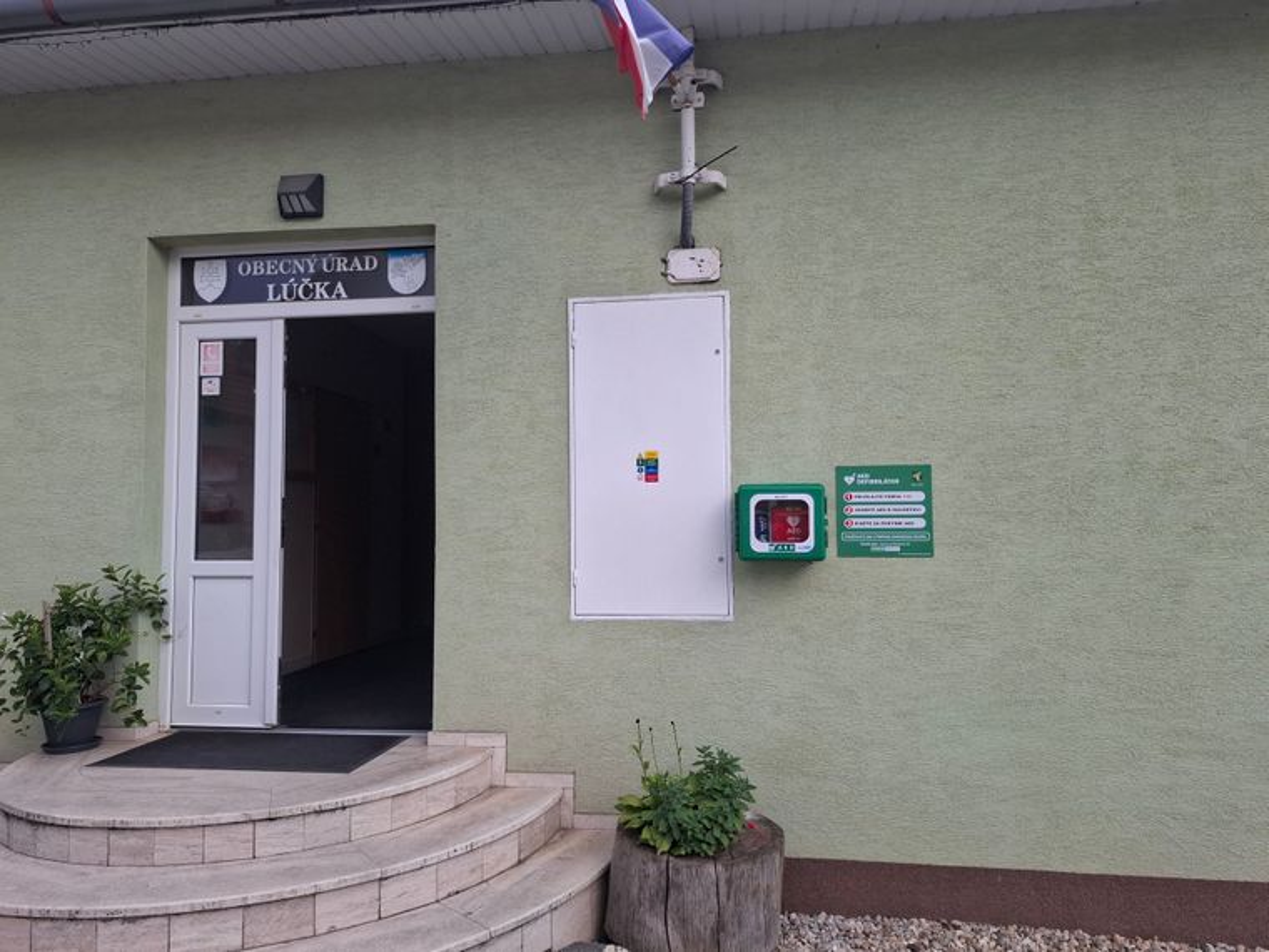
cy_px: 476
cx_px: 634
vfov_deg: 58.9
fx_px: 843
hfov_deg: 73.9
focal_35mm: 23
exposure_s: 1/242
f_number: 1.8
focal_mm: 5.54
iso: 50
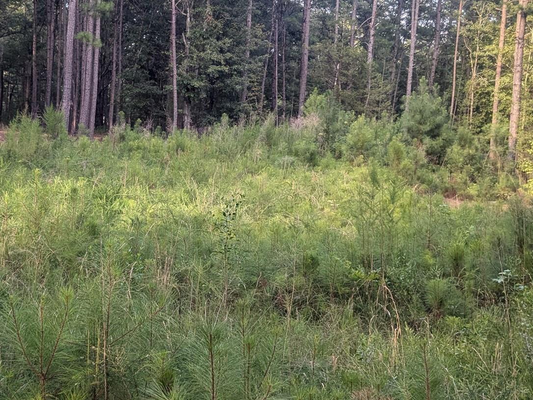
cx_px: 125
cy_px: 181
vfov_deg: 28.5
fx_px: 785
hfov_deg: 36.5
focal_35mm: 51
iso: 62
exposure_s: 1/183
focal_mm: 4.38
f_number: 1.73
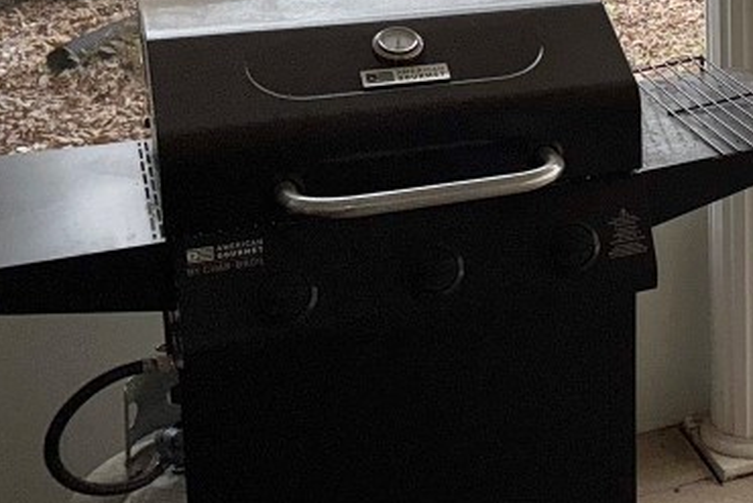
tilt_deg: -12.6
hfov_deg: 25.5
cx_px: 959
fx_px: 1444
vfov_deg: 18.9
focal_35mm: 69
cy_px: -65
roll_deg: +1.1
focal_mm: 6.76
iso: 50
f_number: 1.78
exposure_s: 1/1597
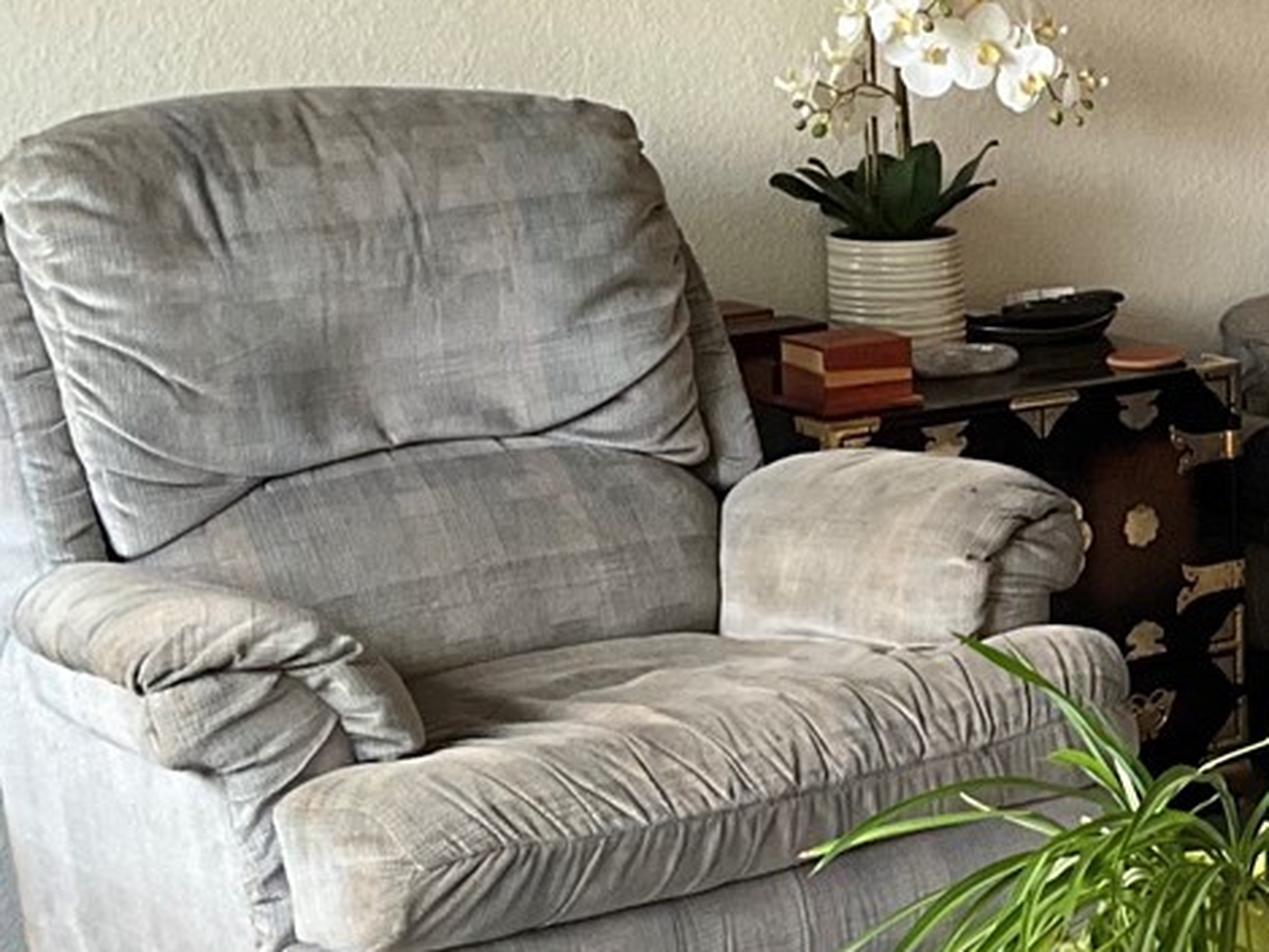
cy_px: 479
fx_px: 3630
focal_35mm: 99
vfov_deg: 14.9
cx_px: 1545
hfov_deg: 18.7
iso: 80
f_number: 1.8
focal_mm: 3
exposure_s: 1/60
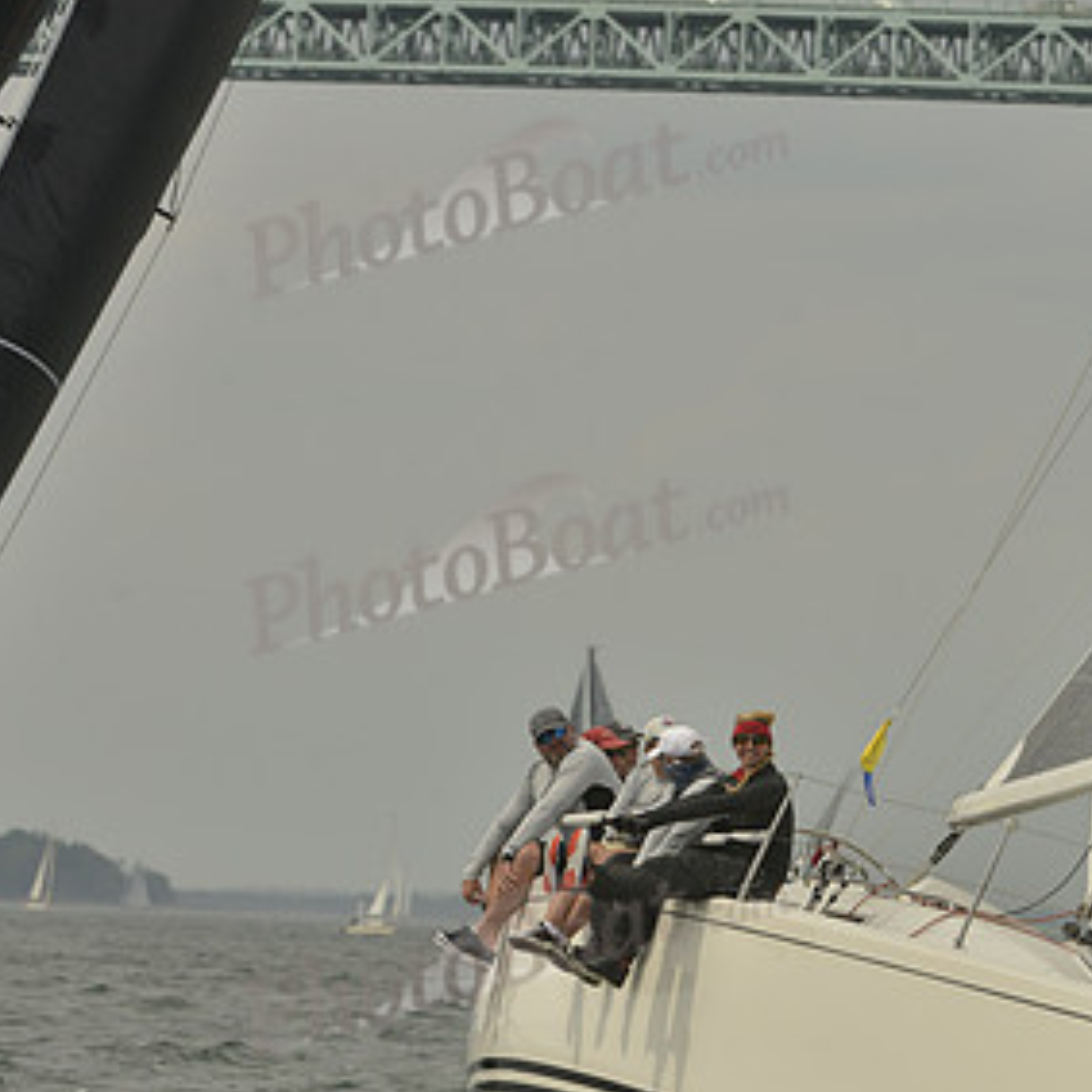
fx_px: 16810
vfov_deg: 3.7
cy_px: 700
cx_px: 992
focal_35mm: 471
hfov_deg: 3.7
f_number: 9
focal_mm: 270
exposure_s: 1/1250
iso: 280
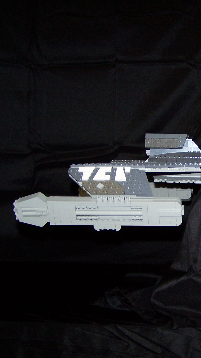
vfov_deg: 37.2
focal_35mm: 56
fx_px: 531
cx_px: 224
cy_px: 180
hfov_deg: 20.4
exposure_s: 1/60
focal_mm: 6.3
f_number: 2.8
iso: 140
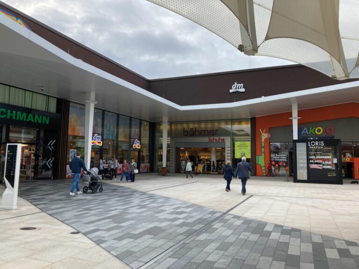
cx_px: 180
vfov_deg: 49.7
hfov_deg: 63.4
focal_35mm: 28
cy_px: 134
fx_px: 290
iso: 20
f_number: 1.8
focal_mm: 3.99
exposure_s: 1/923
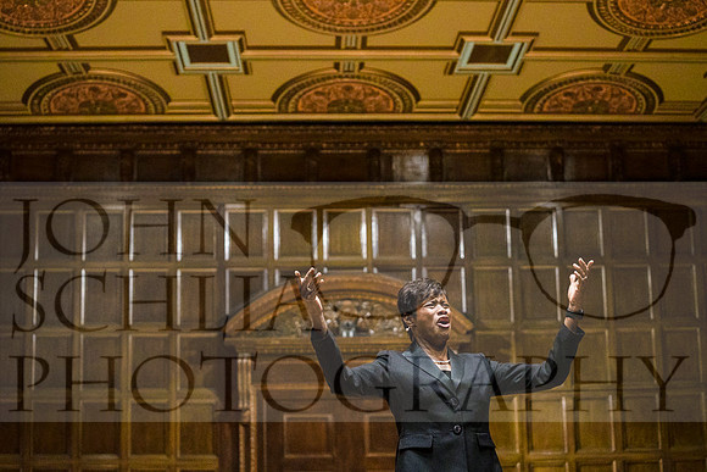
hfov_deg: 27.2
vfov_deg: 18.4
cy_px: 236
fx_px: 1460
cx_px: 354
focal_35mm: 74
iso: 6400
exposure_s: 1/1600
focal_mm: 70
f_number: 3.2
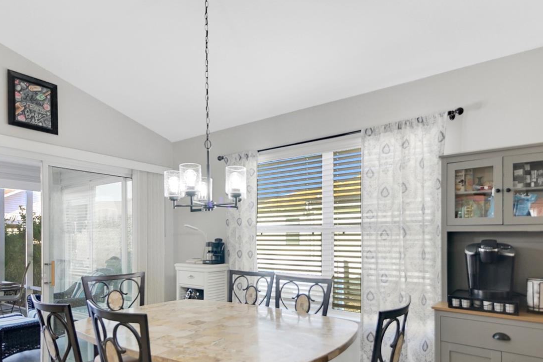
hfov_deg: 78.5
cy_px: 248
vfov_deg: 55.7
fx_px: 332
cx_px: 289
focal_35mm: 22
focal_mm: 10
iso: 200
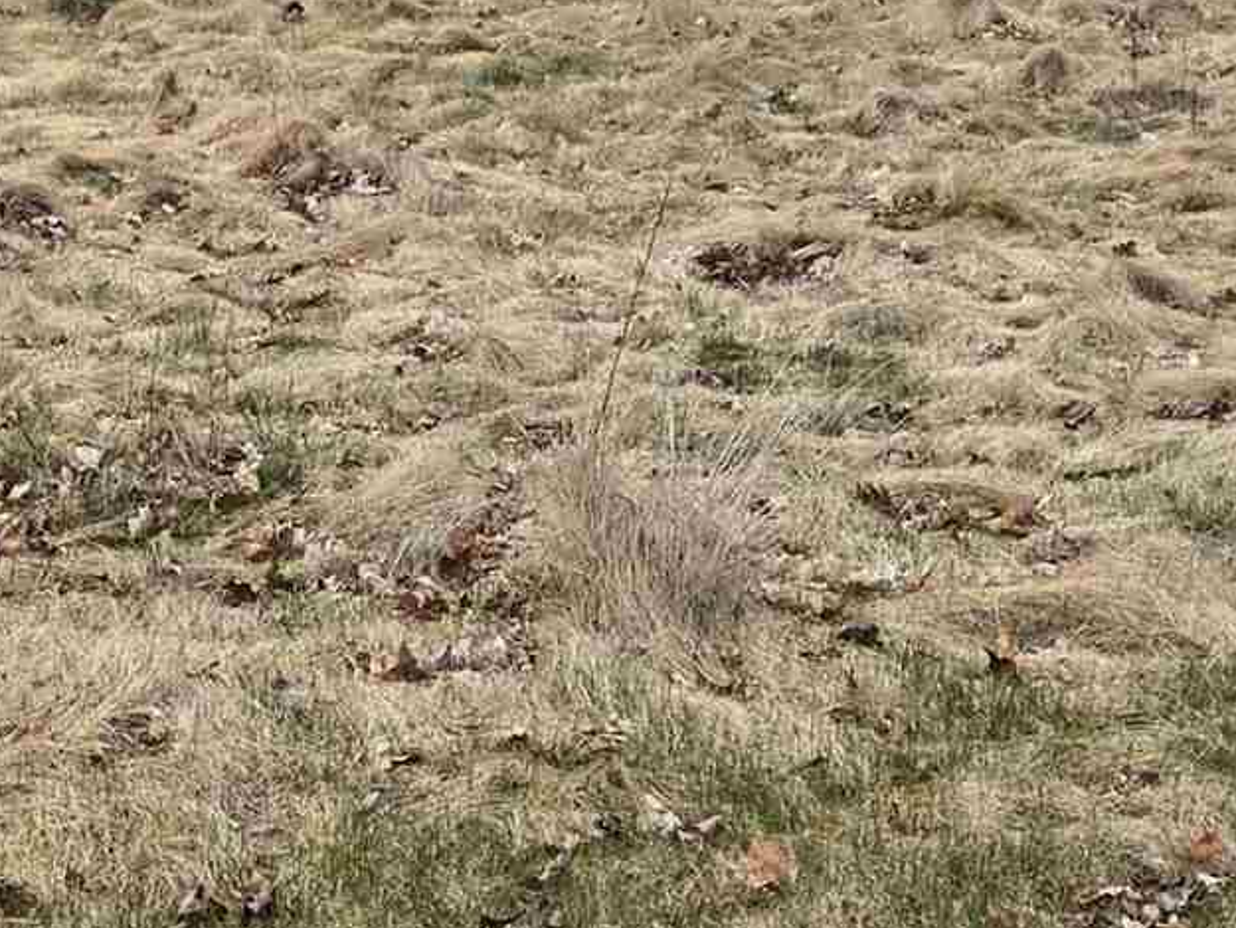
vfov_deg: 13.0
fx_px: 4036
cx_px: 210
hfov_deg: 17.2
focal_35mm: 113
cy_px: 877
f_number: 1.8
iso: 25
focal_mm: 5.4
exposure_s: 1/398
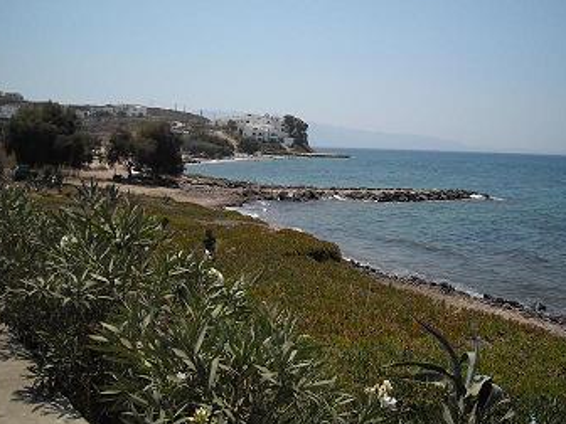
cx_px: 305
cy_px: 188
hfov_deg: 46.8
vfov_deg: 35.9
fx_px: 654
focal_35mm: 40
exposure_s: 1/521
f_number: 5.6
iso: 64
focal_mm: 5.7
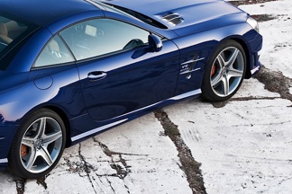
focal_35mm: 170
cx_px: 34
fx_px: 1379
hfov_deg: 12.0
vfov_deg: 8.1
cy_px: 54
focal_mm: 86
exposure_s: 1/1.67
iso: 100
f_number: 13
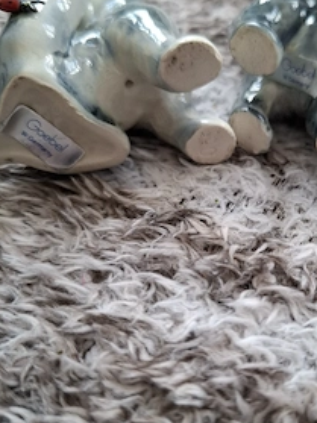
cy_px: 233
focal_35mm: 33
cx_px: 218
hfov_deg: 42.2
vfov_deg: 55.3
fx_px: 403
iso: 200
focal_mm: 5.54
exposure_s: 1/50
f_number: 1.8
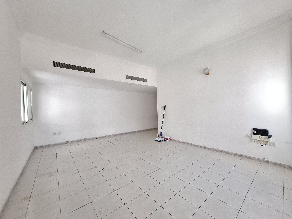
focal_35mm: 13
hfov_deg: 106.2
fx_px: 110
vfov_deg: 89.9
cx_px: 146
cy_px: 110
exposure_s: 1/50
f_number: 2.2
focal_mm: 1.74
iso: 100
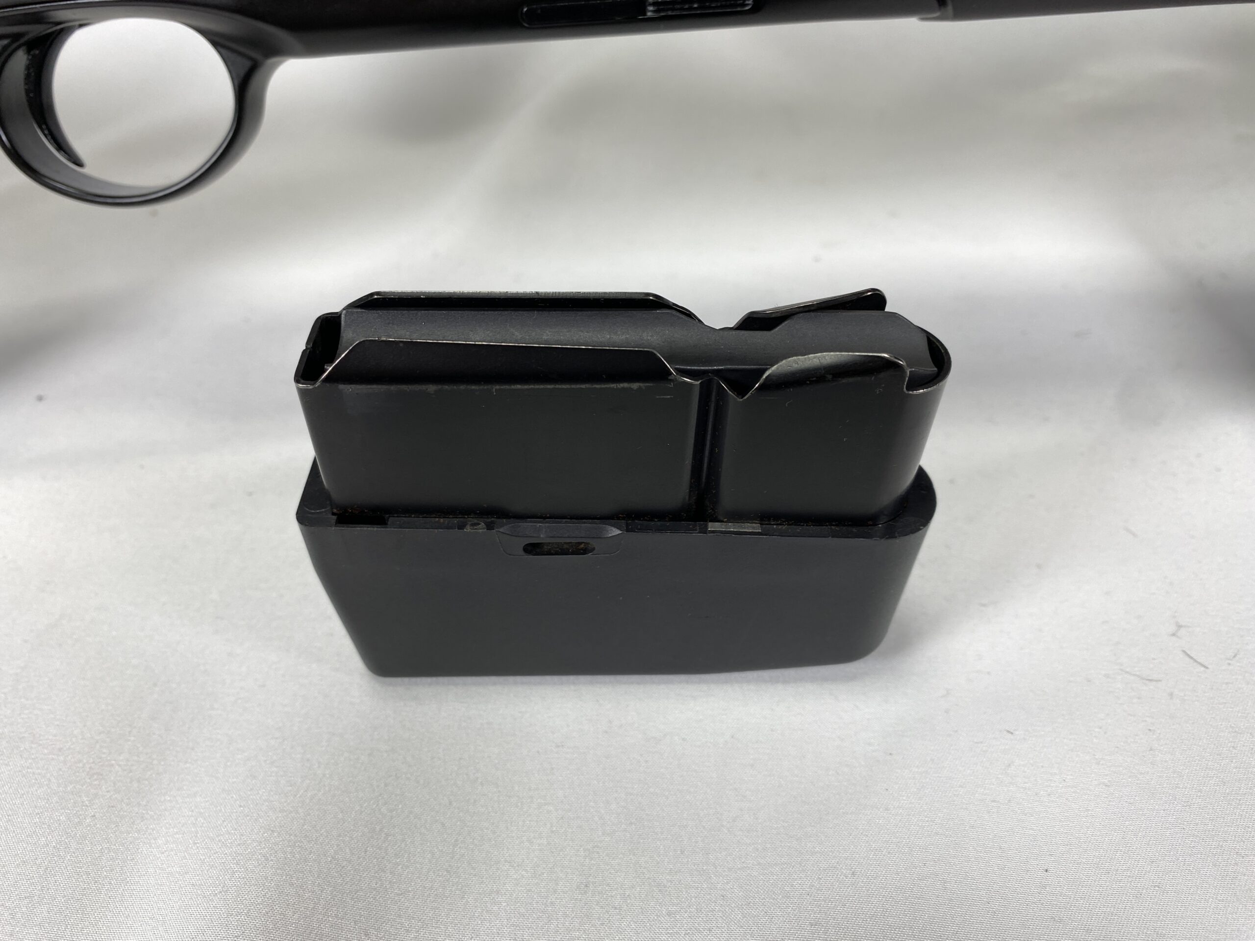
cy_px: 470
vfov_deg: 53.1
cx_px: 628
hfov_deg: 67.3
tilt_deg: -42.0
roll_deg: +3.6
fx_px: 943
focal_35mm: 26
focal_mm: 4.25
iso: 32
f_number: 1.8
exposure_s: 1/120
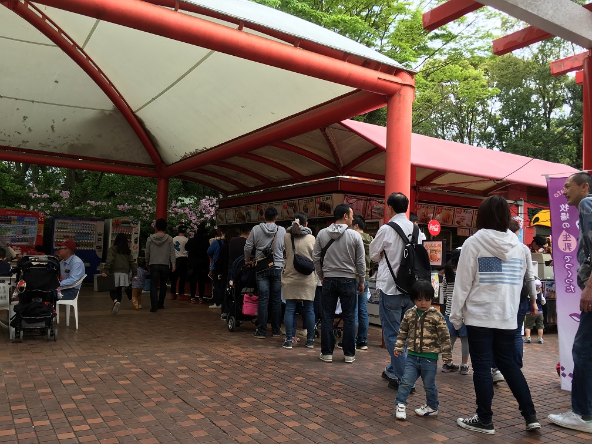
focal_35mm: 29
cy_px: 222
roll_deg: -3.8
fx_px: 496
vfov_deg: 48.2
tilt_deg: +5.3
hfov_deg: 61.7
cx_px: 296
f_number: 2.2
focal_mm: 4.15
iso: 25
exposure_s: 1/303
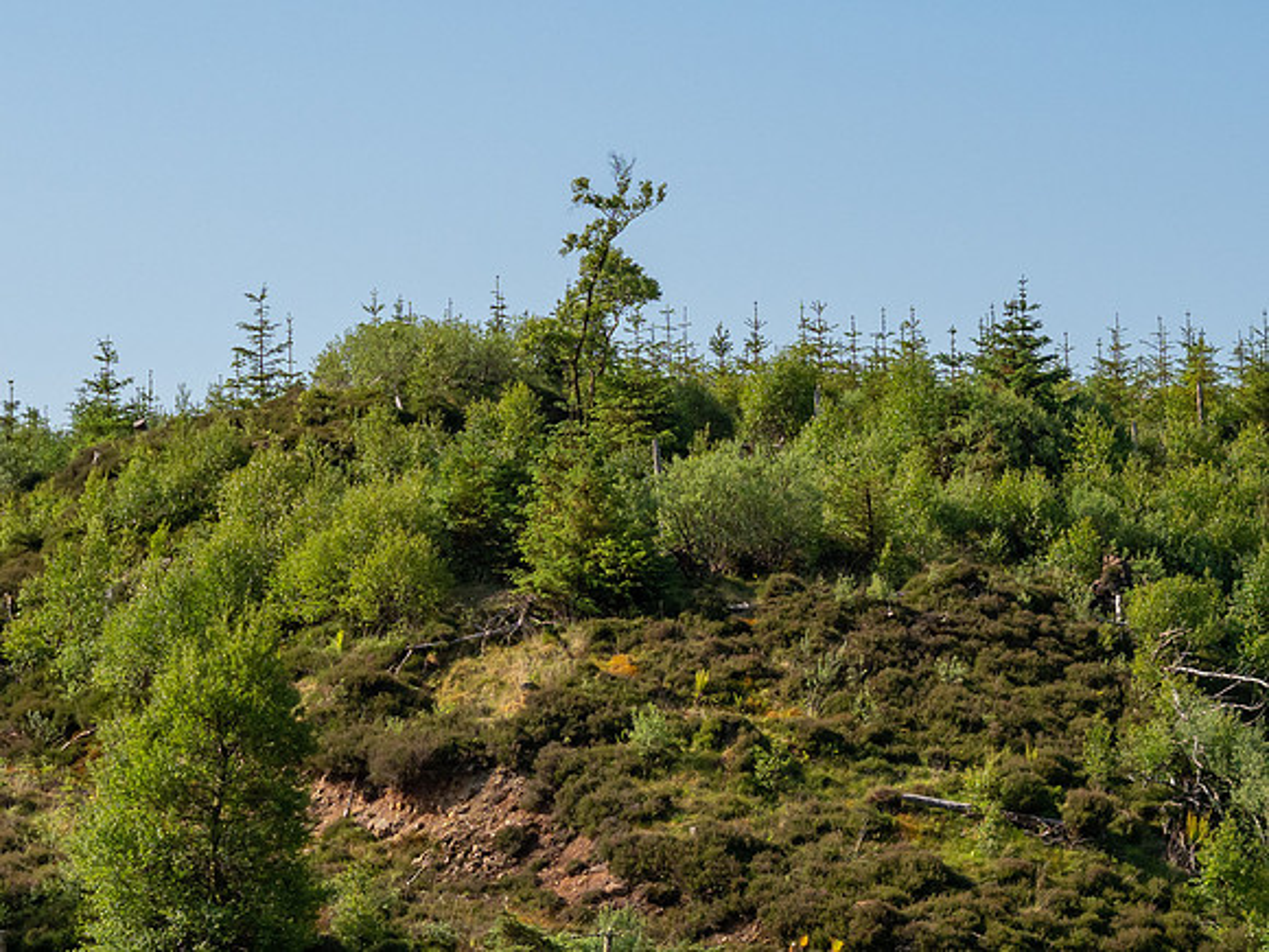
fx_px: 5884
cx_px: 602
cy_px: 264
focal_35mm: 160
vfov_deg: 9.2
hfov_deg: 12.3
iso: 200
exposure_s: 1/800
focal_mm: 40
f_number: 4
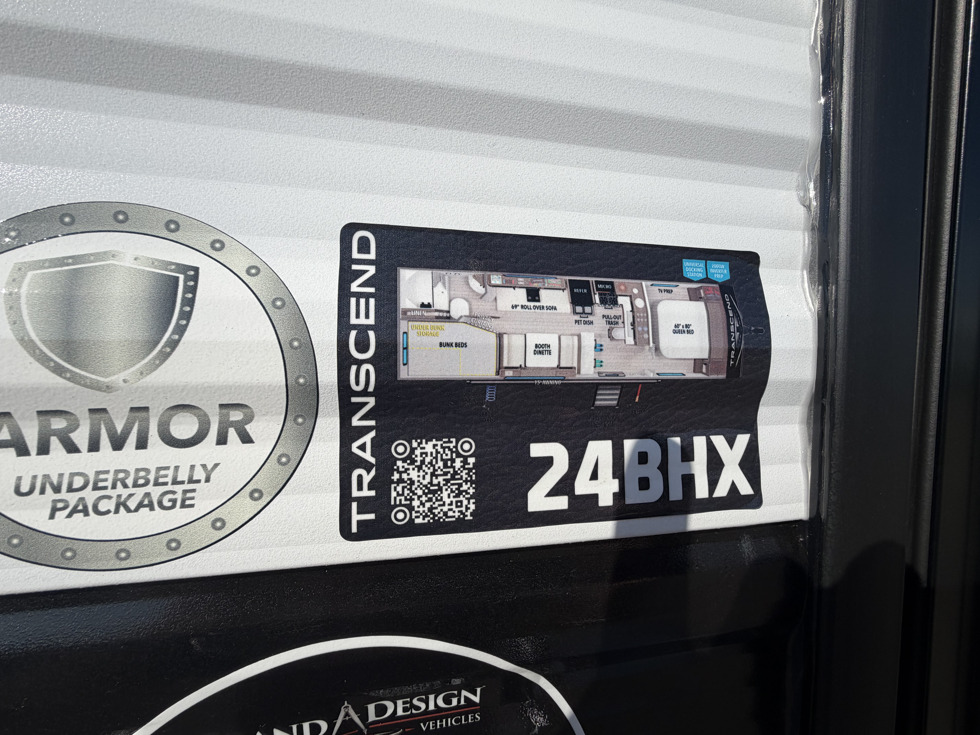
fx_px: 396
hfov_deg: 102.1
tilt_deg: -0.7
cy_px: 368
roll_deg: +0.4
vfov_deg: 85.7
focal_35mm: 14
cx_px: 490
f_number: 2.2
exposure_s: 1/1848
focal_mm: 2.22
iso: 20
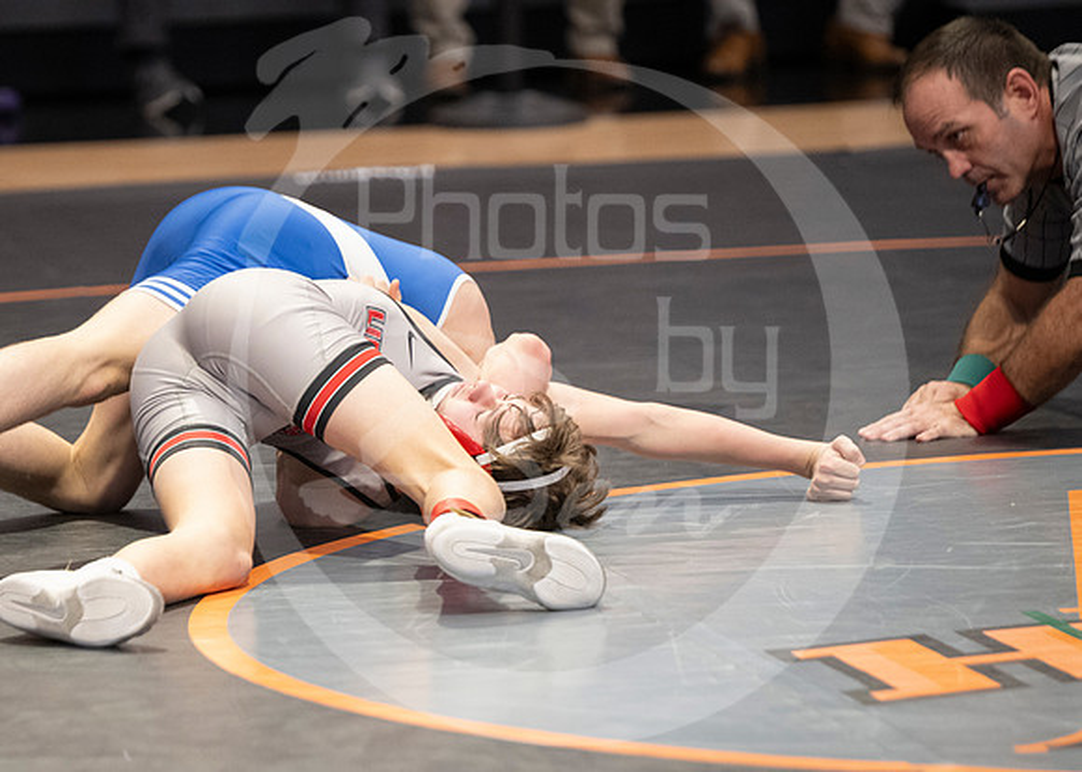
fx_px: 8548
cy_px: 586
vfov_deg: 5.2
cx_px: 344
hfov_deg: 7.2
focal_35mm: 278
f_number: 2.8
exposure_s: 1/1000
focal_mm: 175
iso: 3200
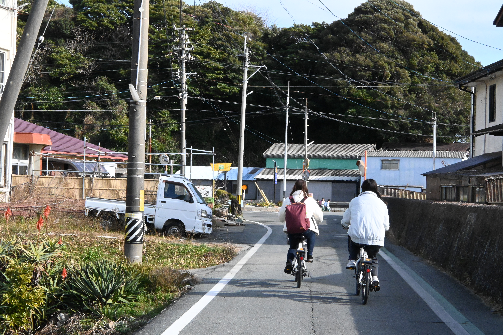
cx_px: 252
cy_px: 168
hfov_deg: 27.0
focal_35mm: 75
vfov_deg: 18.2
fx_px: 1048
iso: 6400
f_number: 18
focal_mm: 50
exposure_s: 1/1250
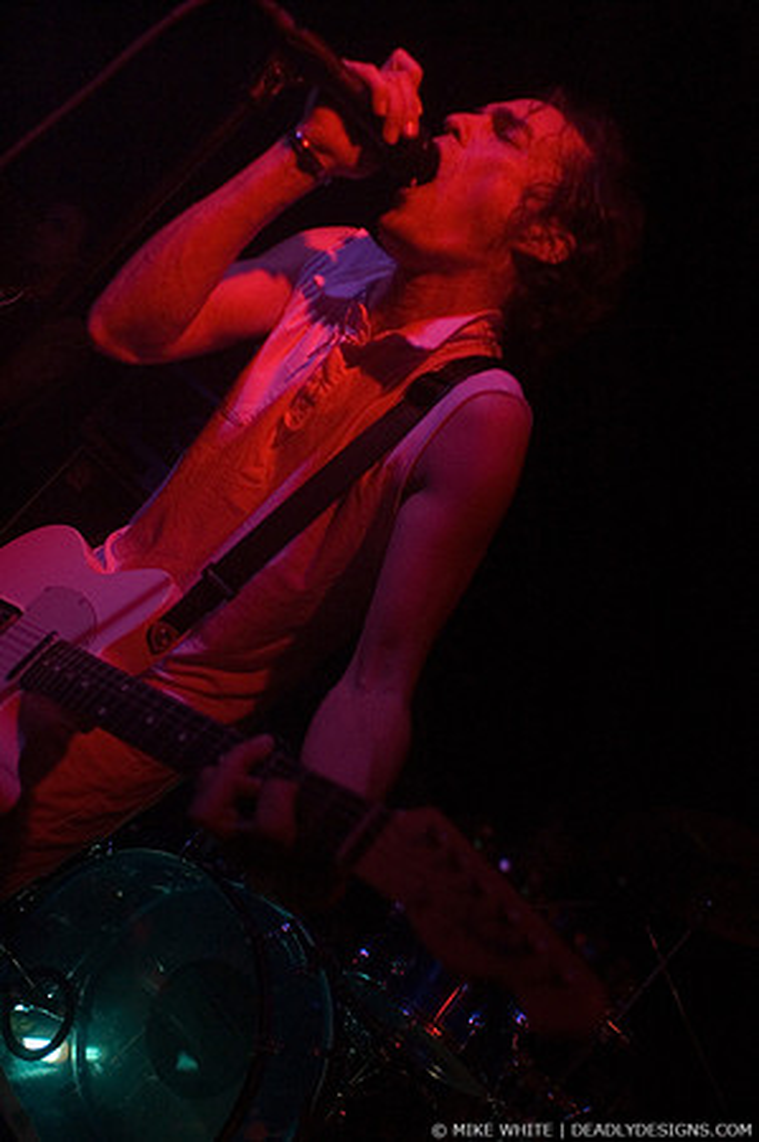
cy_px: 571
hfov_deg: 43.5
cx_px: 380
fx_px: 951
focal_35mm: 30
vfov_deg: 62.0
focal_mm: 20
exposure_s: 1/200
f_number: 2.8
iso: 800
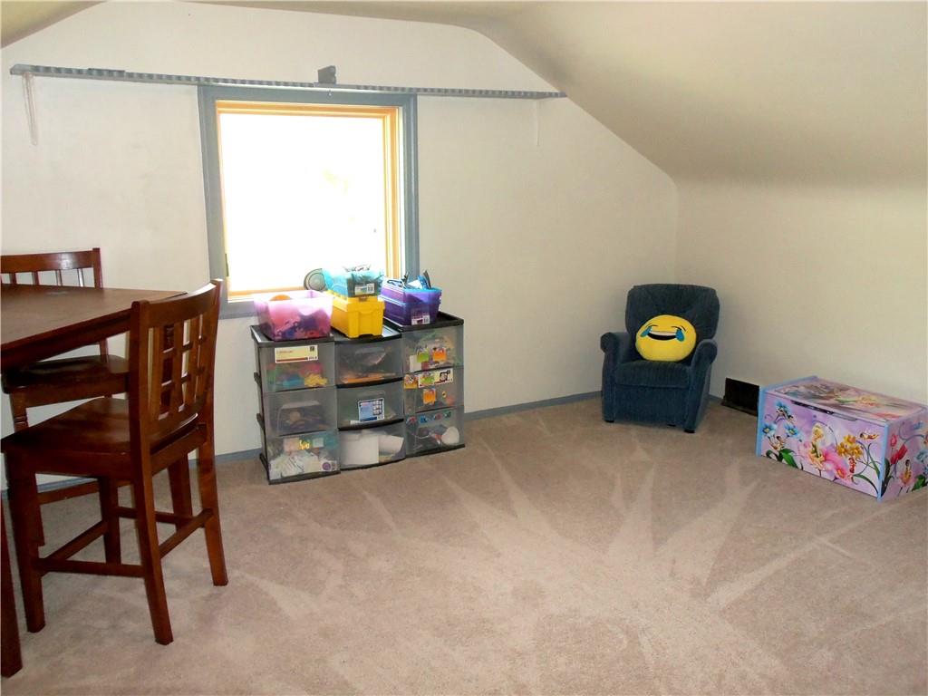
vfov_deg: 49.7
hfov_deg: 63.4
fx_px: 751
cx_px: 464
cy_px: 348
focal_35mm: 28
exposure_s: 1/60
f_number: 3.3
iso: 200
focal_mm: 5.1
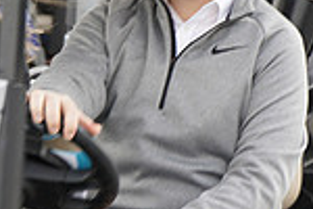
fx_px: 2147
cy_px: 110
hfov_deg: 8.3
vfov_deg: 5.6
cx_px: -13
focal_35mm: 247
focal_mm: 64
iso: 160
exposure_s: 1/80
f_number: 5.6
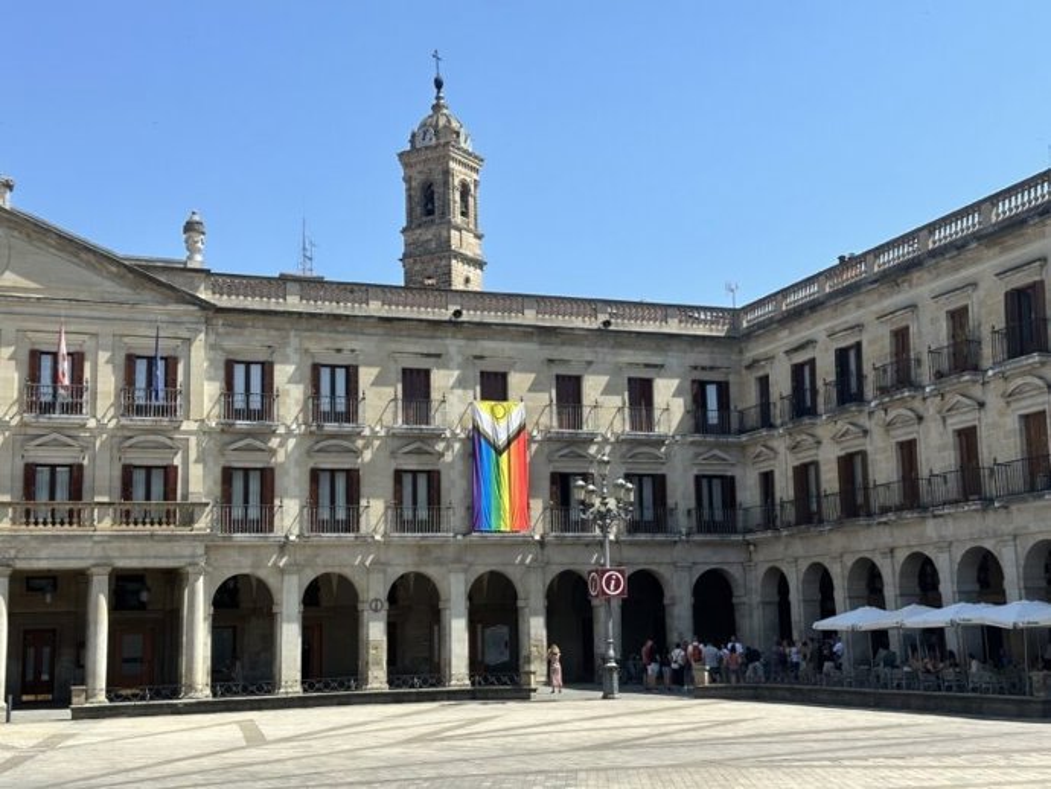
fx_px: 1458
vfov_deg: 30.3
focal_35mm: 48
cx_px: 526
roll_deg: +1.2
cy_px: 394
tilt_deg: +9.2
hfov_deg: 39.6
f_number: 1.78
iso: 64
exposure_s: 1/3155
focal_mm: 6.86
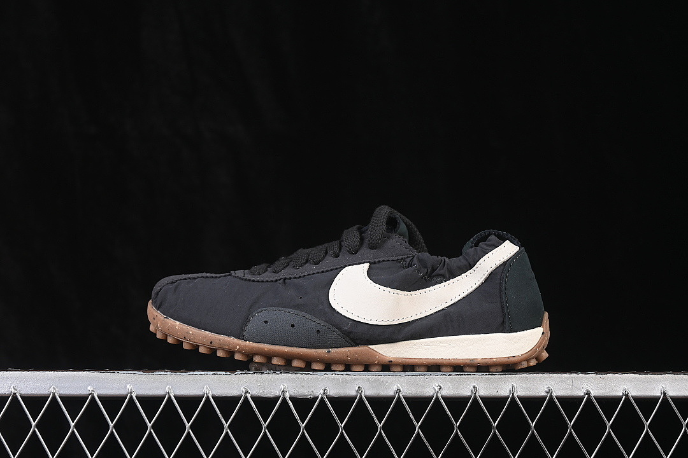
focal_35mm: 75
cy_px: 229
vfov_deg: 18.2
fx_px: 1433
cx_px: 344
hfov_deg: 27.0
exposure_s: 1/60
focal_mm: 50
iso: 160
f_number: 6.3
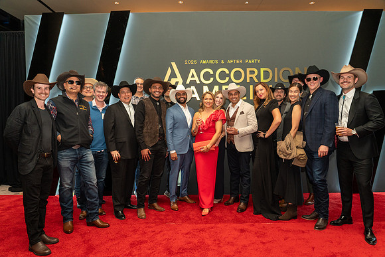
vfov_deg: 53.2
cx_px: 192
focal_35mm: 24
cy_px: 128
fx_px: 257
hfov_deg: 73.7
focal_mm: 24
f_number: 5.6
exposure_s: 1/100
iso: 1600
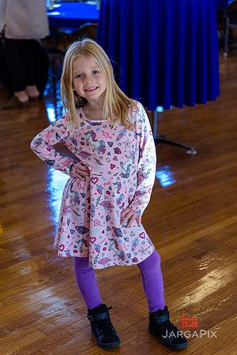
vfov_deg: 30.5
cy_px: 178
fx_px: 652
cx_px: 118
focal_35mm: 66
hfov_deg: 20.6
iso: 800
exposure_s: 1/125
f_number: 4
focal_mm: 66
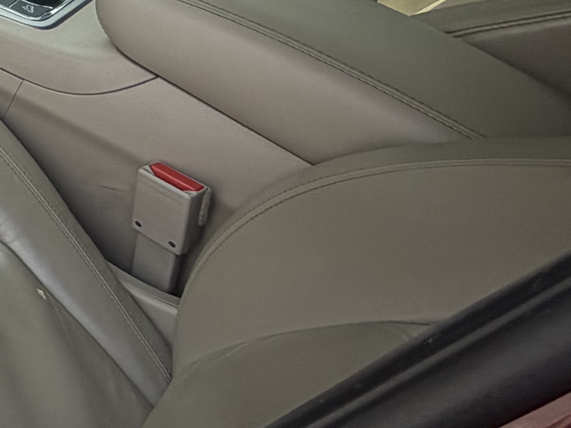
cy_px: -142
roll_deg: -5.7
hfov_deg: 18.3
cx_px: -608
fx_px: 1039
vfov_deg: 21.0
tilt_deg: -32.8
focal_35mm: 63
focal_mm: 2.22
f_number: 2.2
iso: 64
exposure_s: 1/479
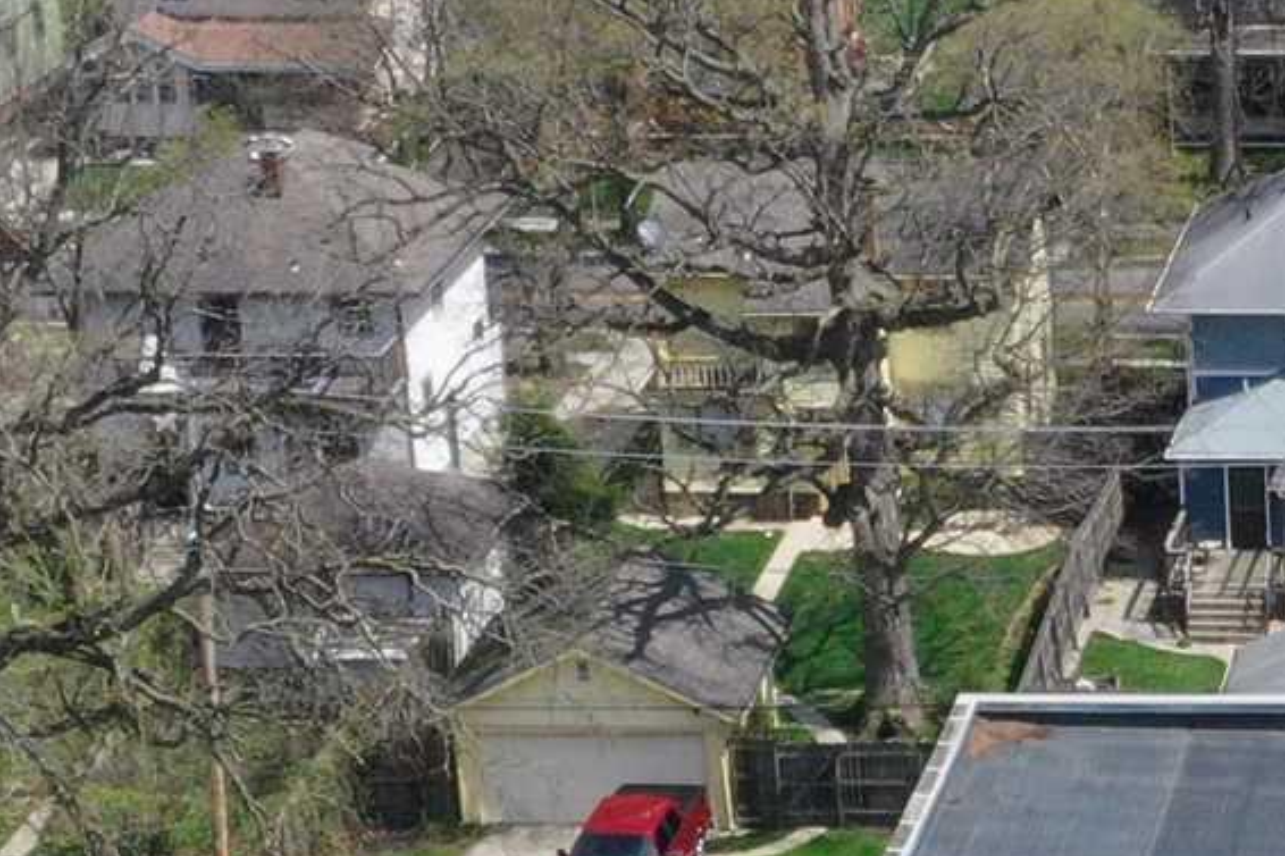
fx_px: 5424
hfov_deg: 12.9
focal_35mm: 152
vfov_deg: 8.9
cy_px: 1103
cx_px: 1882
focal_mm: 10.26
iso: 200
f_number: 11
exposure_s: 1/30
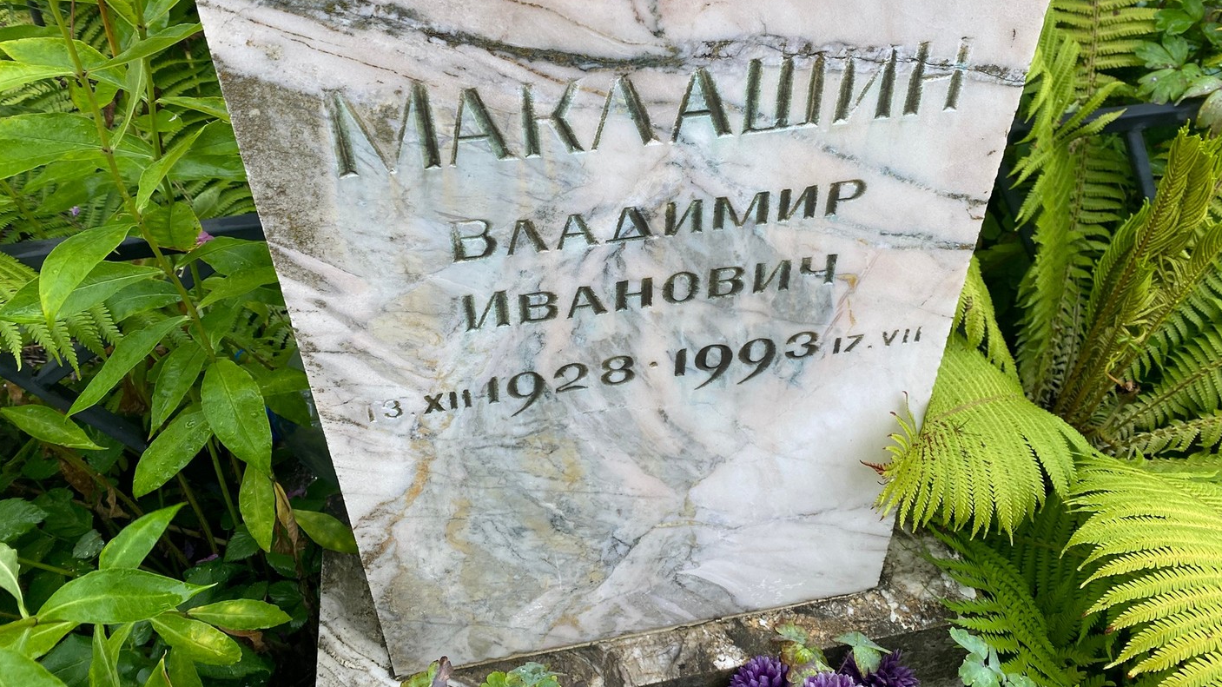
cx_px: 618
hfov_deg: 66.1
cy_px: 221
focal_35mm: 29
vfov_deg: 39.6
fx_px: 940
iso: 32
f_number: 1.8
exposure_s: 1/211
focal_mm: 4.25
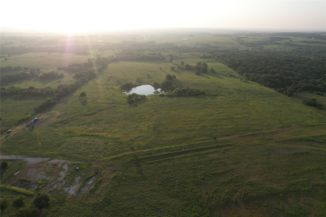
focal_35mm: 22
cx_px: 163
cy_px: 108
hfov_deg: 78.6
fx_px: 199
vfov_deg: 57.2
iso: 100
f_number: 2.8
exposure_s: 1/800
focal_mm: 8.38
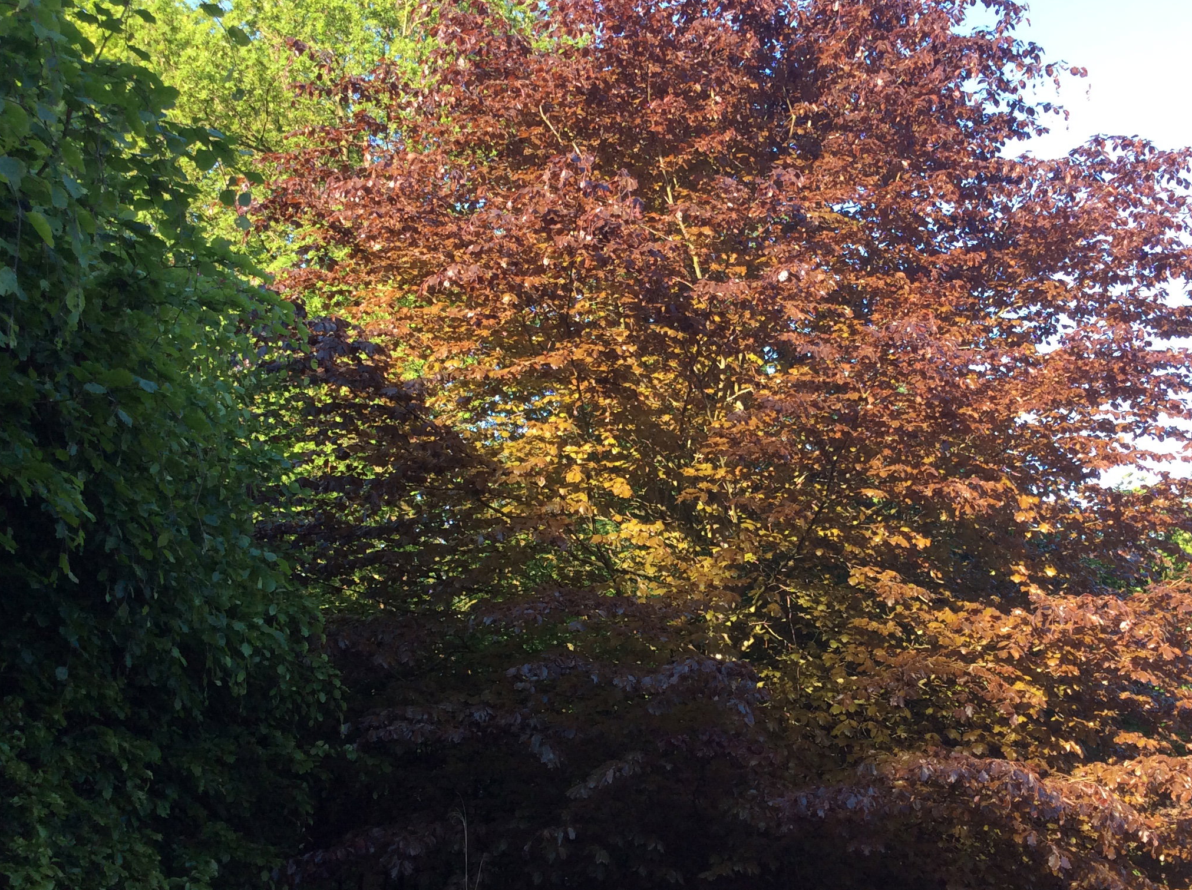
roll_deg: -0.1
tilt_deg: +10.5
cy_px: 502
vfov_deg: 35.0
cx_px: 710
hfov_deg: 45.6
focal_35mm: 41
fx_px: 1410
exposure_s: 1/194
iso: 32
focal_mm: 3.3
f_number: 2.4
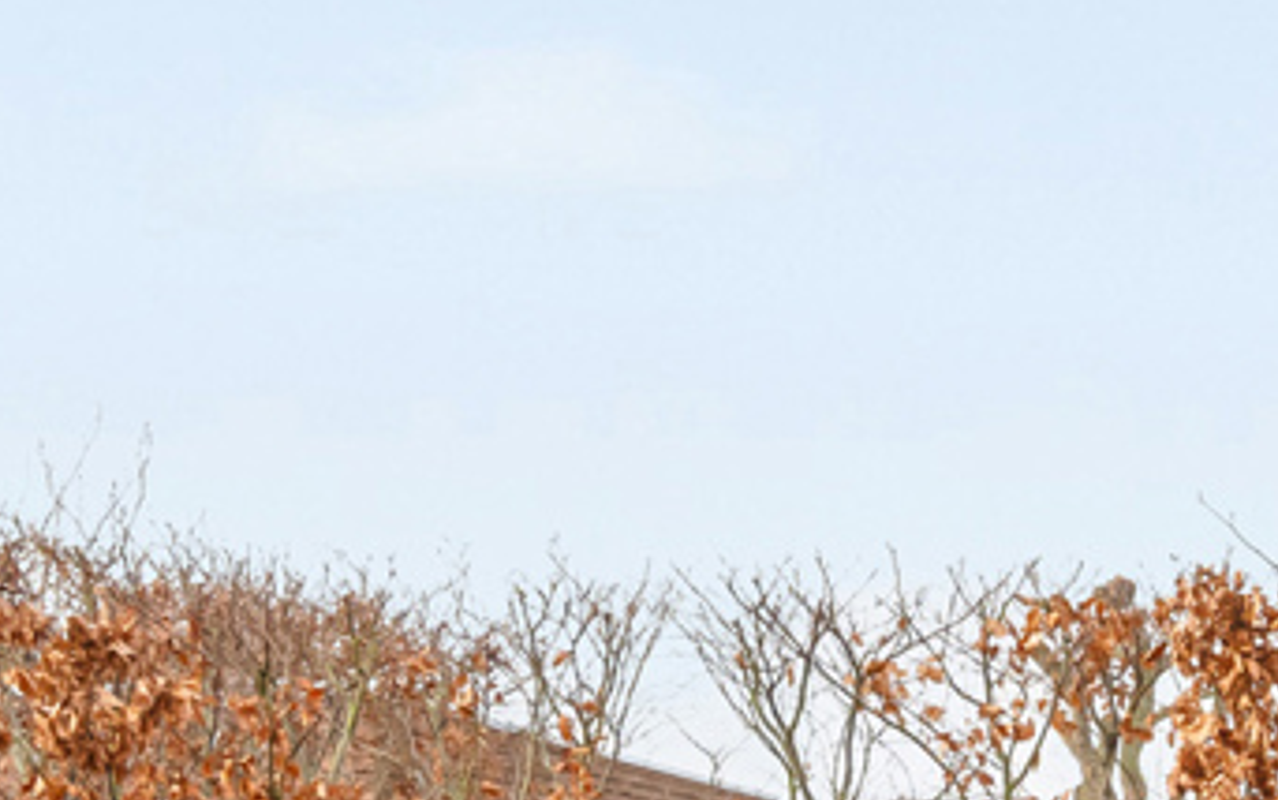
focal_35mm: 75
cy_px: 269
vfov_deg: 17.4
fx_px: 2613
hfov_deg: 25.1
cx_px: 1484
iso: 800
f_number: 10
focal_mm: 14
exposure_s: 1/60
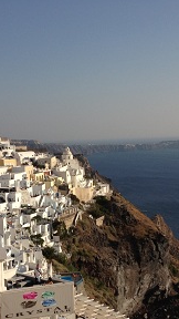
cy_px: 202
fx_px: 548
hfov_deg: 18.5
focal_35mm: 65
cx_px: 71
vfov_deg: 32.2
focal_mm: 4.28
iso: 64
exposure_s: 1/2404
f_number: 2.4
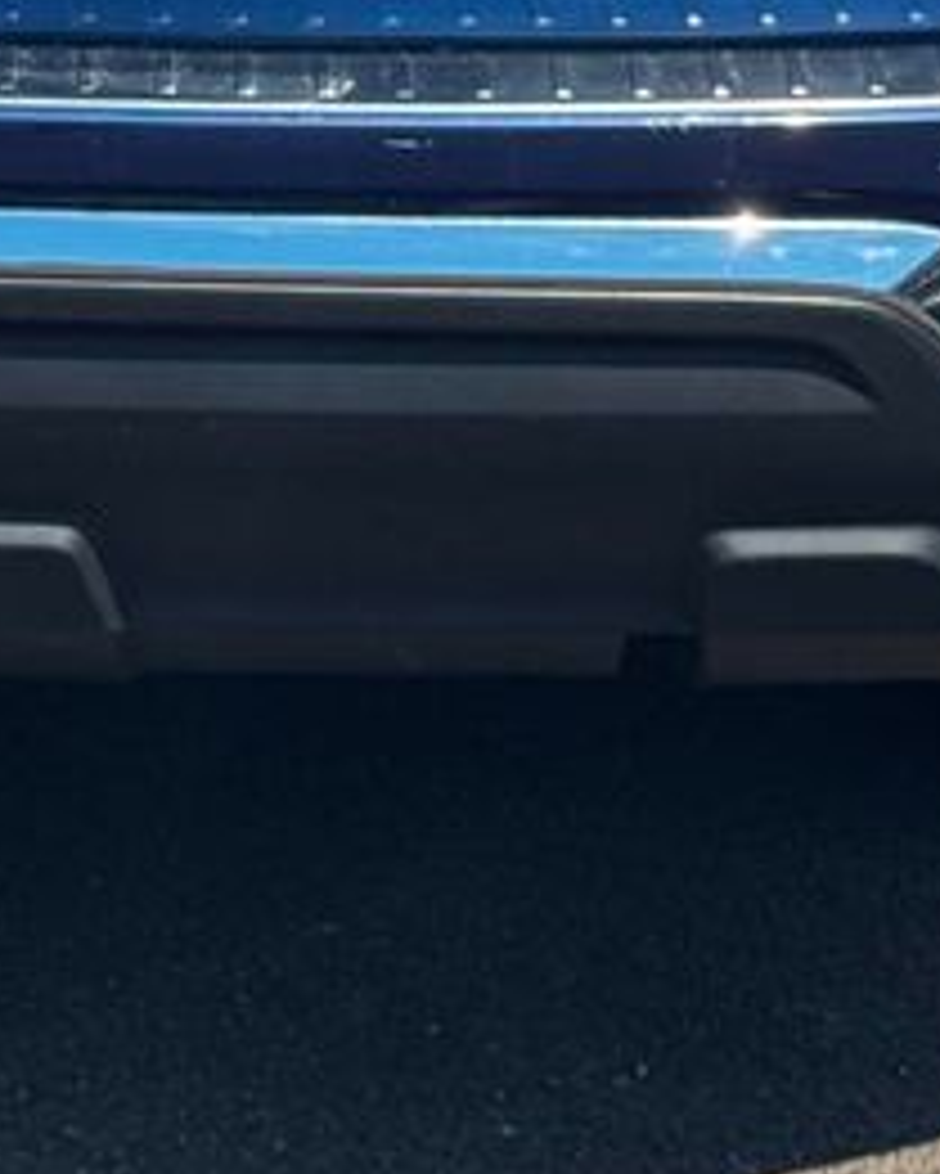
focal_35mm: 184
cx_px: -72
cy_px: -540
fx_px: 6395
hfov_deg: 8.3
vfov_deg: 10.2
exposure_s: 1/2513
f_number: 1.78
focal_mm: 6.76
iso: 64
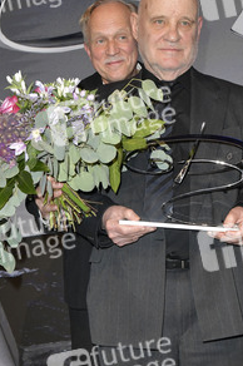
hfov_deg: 27.9
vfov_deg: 41.2
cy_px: 179
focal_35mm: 48
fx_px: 487
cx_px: 148
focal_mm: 35
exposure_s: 1/250
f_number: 6.3
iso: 2000
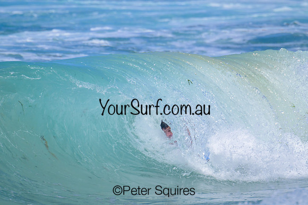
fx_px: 9310
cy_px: 103
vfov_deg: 1.3
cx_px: 209
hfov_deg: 1.9
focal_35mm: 1088
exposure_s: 1/2000
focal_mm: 800
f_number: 11
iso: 640
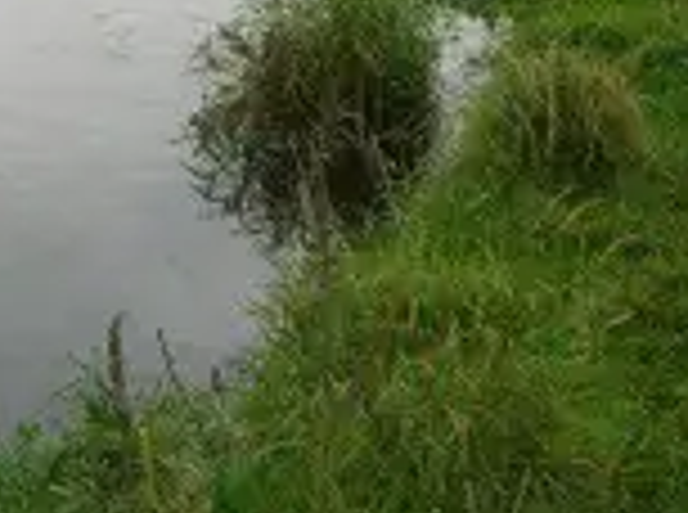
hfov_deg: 18.2
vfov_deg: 13.2
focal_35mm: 107
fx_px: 2122
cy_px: -196
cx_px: 121
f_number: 2.9
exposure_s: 1/66.7
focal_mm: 5.7
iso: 50
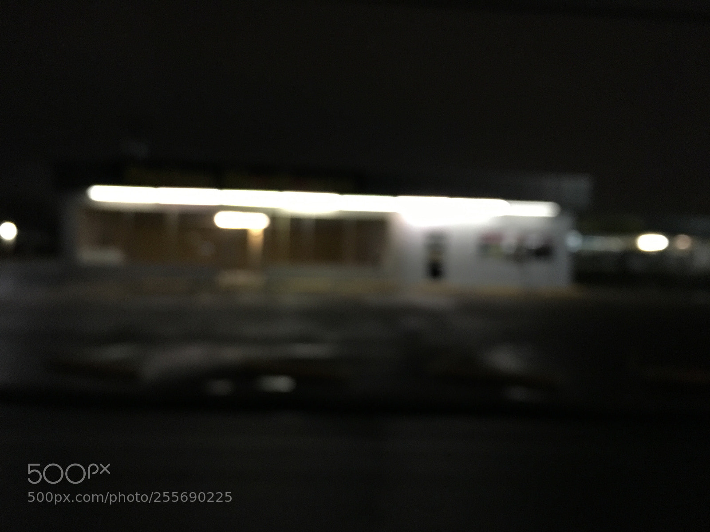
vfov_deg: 48.2
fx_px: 595
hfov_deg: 61.7
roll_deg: -1.0
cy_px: 266
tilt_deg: -1.0
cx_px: 355
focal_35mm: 29
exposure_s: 1/15
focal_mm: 4.15
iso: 500
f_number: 2.2
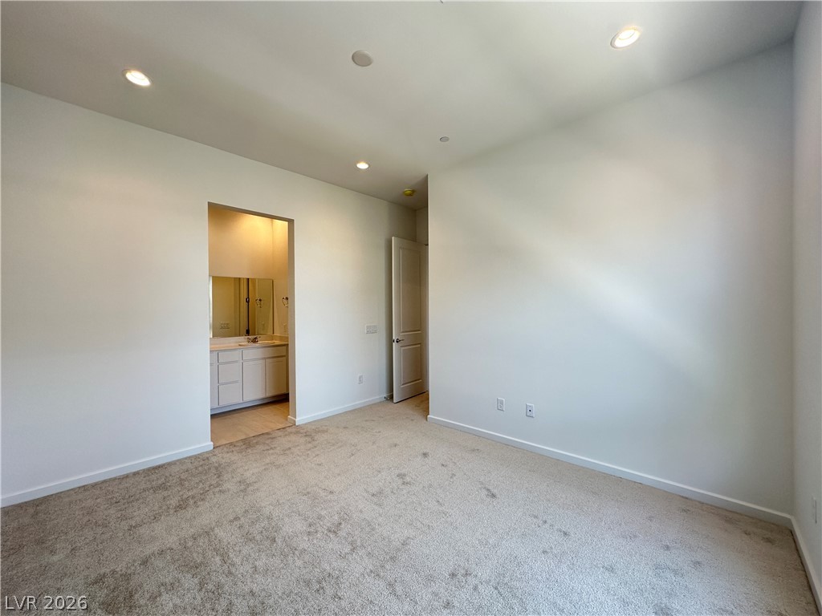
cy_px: 308
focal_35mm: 14
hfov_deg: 102.1
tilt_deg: +0.4
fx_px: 332
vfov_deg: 85.7
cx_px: 411
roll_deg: +0.3
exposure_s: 1/120
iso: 125
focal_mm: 2.22
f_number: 2.2
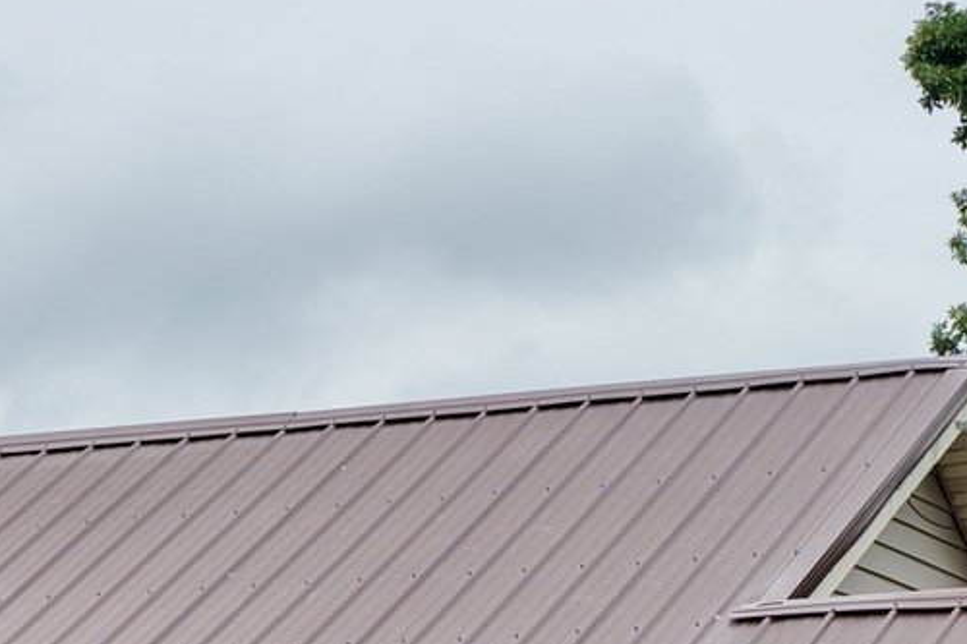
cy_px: 1431
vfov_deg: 7.5
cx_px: -596
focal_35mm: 172
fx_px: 4618
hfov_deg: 11.3
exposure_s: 1/1000
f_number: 2.8
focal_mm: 14.45
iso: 250
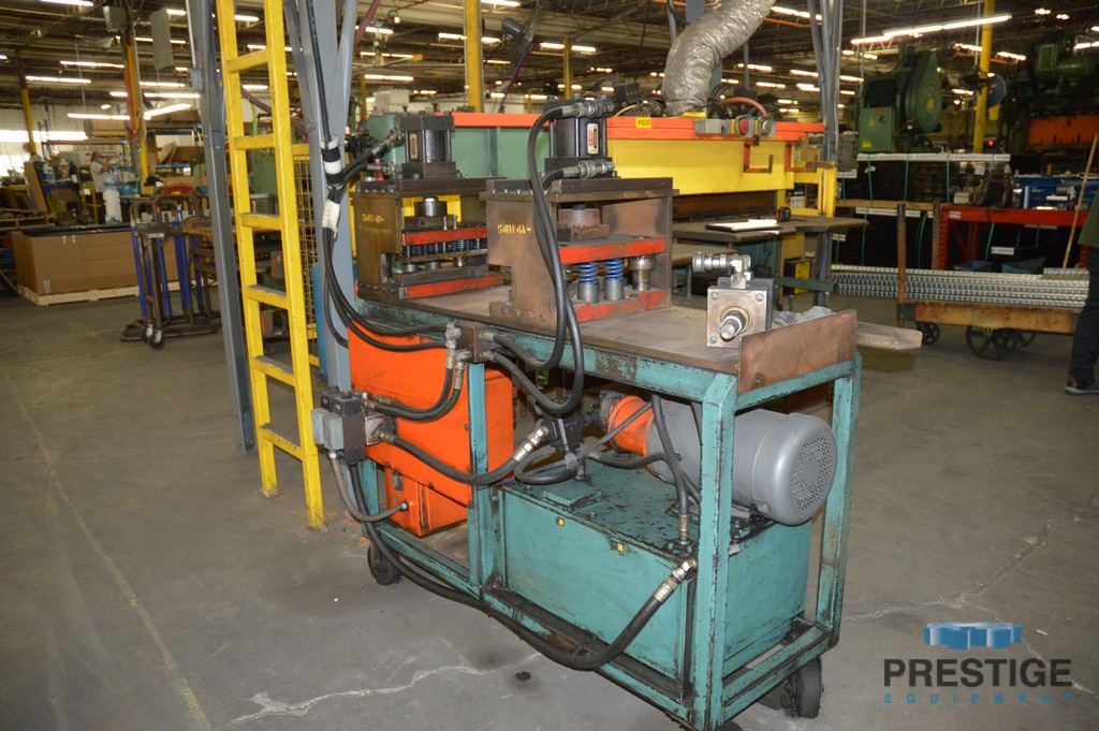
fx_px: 824
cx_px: 550
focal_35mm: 27
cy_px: 366
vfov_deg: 47.9
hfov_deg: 67.4
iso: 800
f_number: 3.5
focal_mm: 18
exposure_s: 1/60
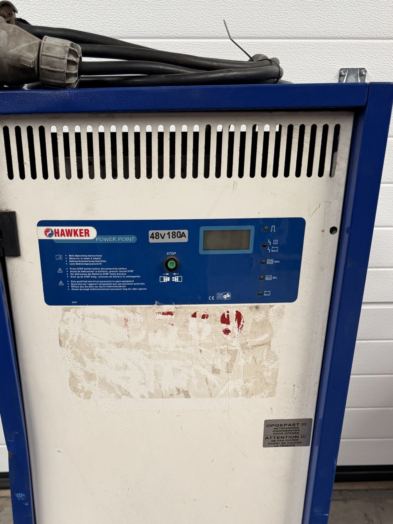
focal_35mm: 36
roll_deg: -0.4
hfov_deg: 39.4
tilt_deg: -25.0
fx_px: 545
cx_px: 152
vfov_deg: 49.6
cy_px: 382
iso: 125
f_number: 1.78
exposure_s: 1/121
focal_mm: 6.76
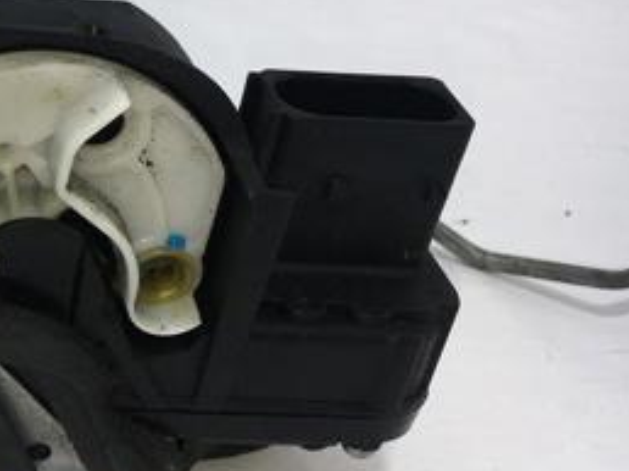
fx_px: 1307
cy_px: 298
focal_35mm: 72
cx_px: -141
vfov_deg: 20.4
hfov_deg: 24.3
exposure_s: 1/578
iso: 25
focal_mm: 4.15
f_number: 2.2
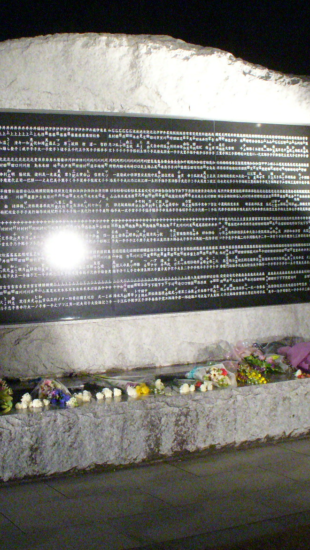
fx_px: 804
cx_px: 101
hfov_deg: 21.7
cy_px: 274
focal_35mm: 55
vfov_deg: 37.8
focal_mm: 6.1
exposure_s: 1/25
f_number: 2.8
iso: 400
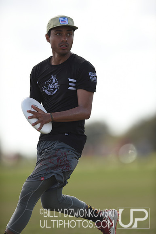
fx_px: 2603
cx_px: 78
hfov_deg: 3.4
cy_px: 117
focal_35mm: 400
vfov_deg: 5.2
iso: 200
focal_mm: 400
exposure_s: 1/2000
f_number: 2.8
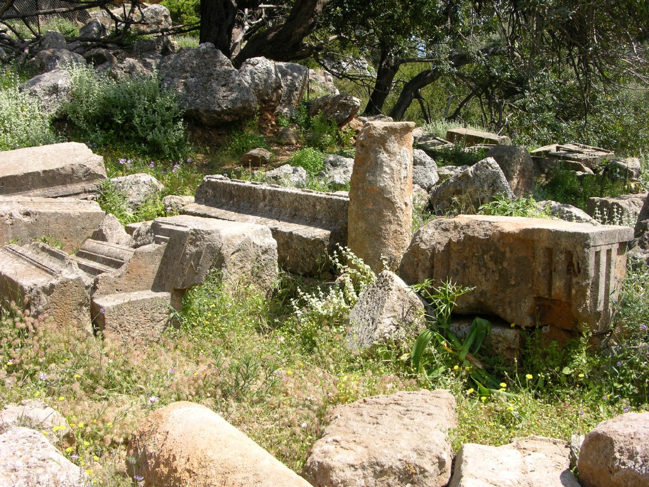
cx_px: 324
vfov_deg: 31.5
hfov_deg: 41.2
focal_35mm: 46
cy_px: 244
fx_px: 862
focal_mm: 11.6
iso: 50
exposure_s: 1/167
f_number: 5.3
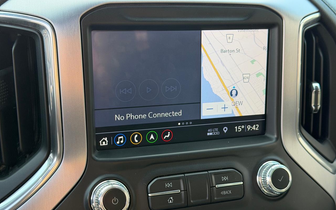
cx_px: 168
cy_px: 122
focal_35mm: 51
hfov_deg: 39.6
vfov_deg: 25.3
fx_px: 467
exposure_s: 1/219
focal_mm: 6.76
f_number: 1.78
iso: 64
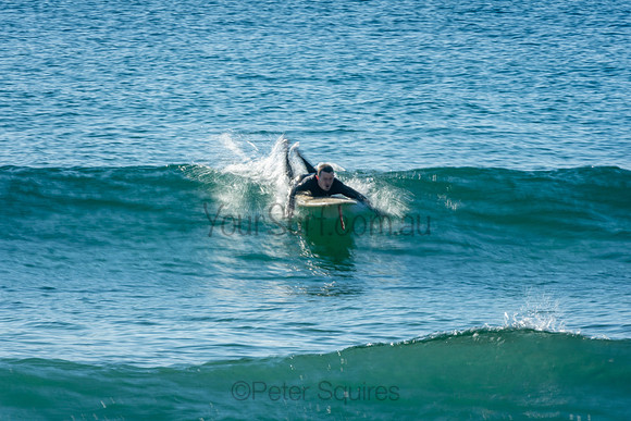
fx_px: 10519
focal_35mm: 600
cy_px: 210
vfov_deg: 2.3
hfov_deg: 3.4
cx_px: 316
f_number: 29
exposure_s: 1/20
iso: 100
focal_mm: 400
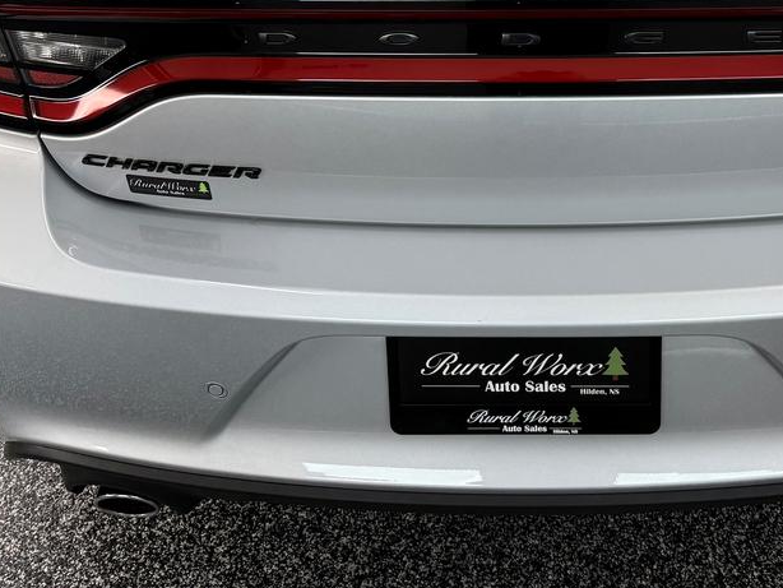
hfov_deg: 37.8
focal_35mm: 50
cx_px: 516
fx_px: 1131
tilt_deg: -27.3
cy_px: -6
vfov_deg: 27.4
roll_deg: +0.6
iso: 64
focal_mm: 6.76
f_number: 1.78
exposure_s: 1/152
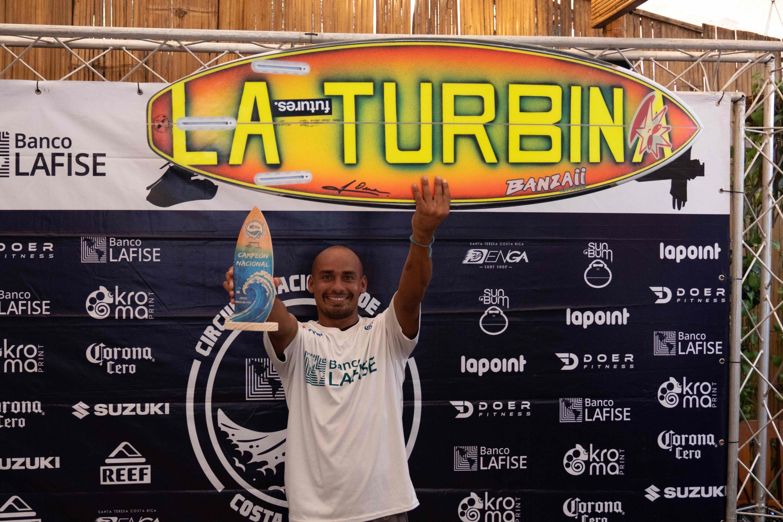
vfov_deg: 28.9
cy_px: 261
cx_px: 392
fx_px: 1011
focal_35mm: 46
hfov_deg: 42.3
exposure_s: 1/160
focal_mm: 31
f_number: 2.8
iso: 2500
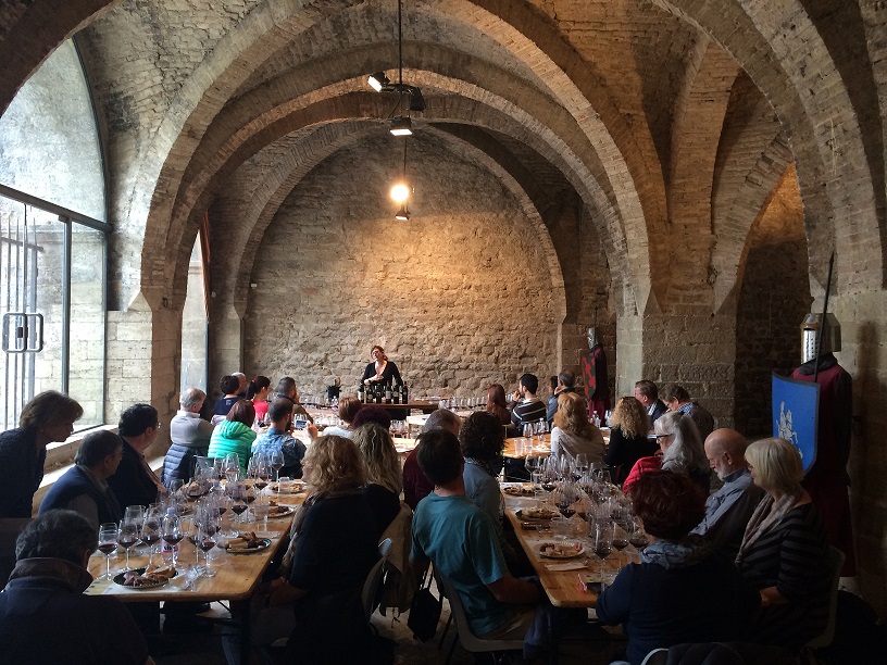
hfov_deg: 61.7
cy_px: 332
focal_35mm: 29
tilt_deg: -0.8
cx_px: 444
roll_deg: +0.3
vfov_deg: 48.2
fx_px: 743
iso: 64
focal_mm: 4.15
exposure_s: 1/33
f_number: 2.2
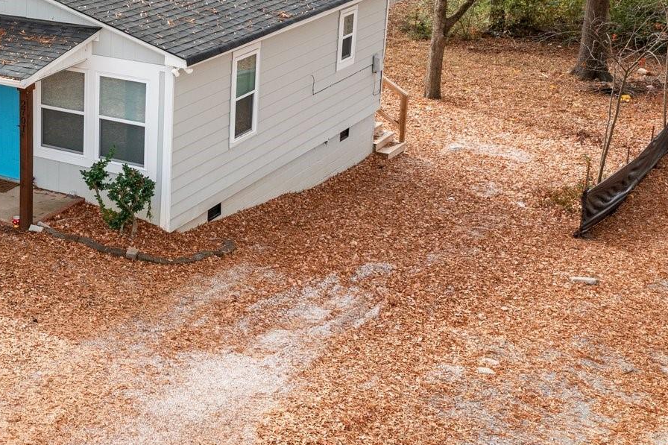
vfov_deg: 21.0
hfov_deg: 29.4
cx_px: 1
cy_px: 89
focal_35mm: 64
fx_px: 1187
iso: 100
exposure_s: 1/160
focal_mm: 10.26
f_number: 4.5
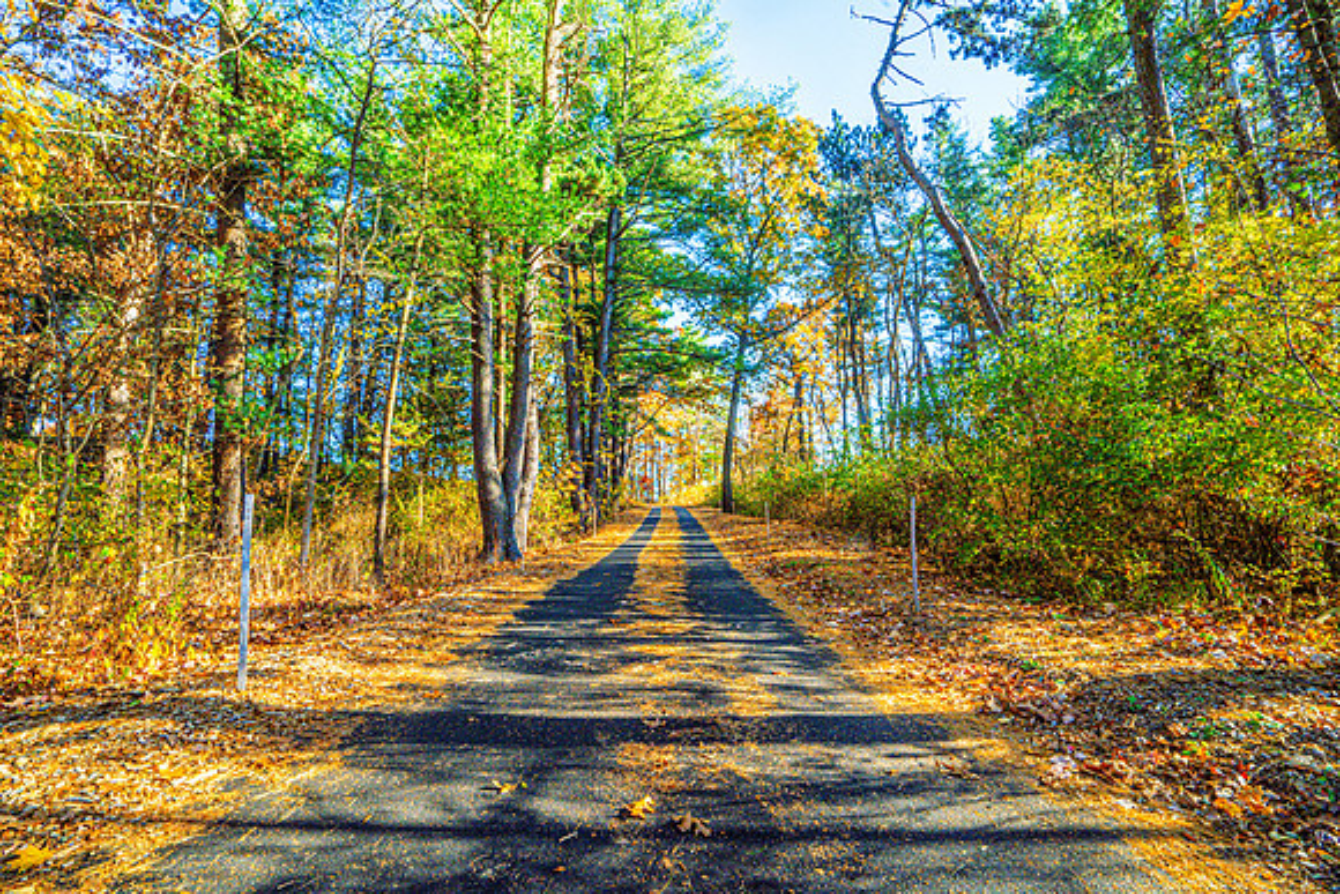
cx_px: 670
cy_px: 447
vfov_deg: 73.8
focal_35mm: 16
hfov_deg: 96.7
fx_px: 596
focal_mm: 16
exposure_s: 1/125
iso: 1600
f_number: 16
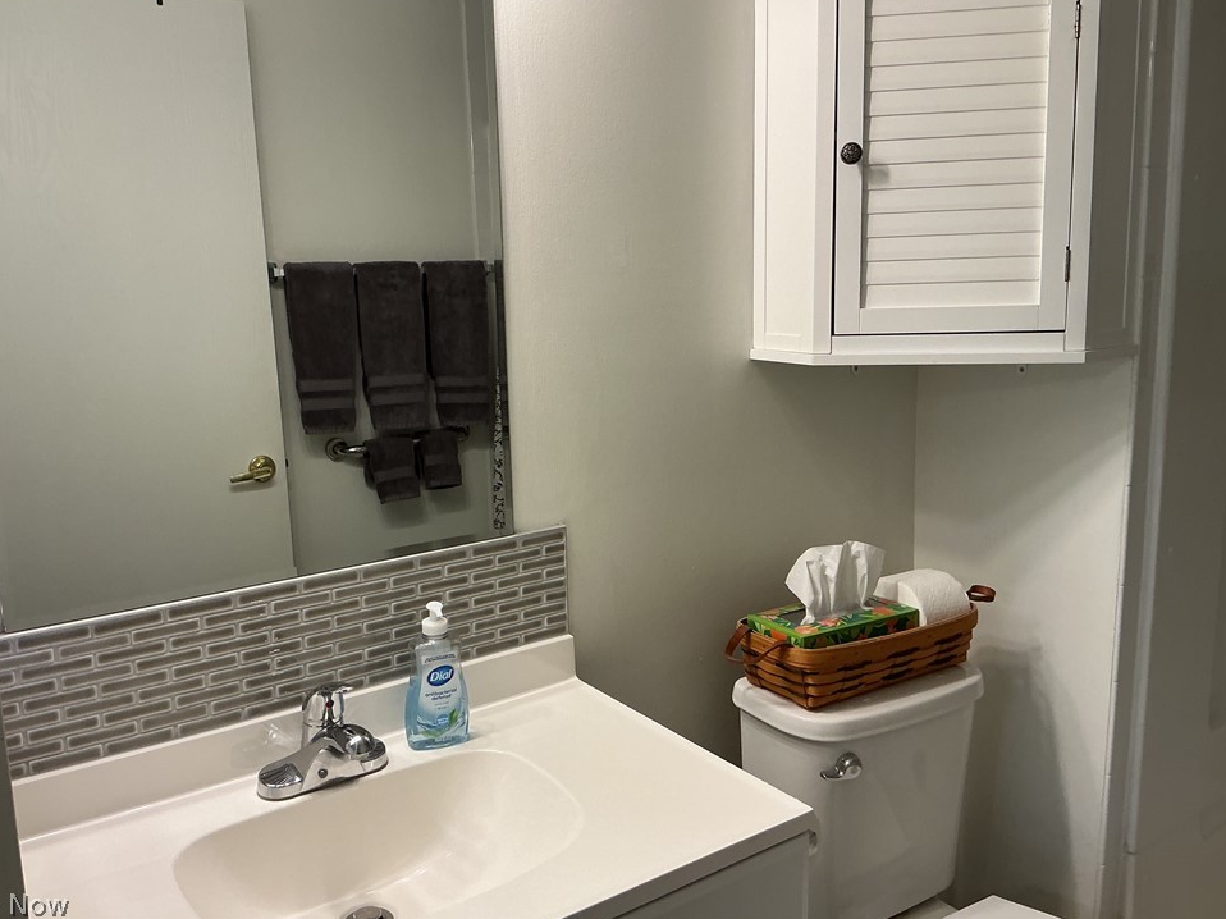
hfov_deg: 58.3
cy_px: 434
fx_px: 1098
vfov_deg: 45.4
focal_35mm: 31
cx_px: 590
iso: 50
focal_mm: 3
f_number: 1.8
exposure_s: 1/120
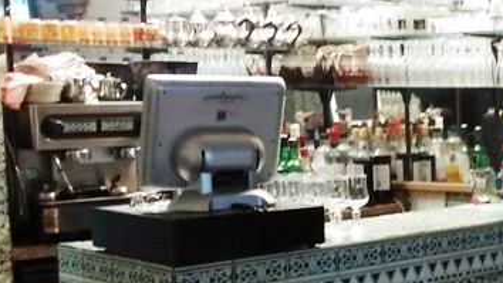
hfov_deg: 23.0
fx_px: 1094
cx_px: 652
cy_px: 203
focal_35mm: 82
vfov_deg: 14.7
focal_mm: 3.46
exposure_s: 1/20
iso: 462
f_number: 2.2
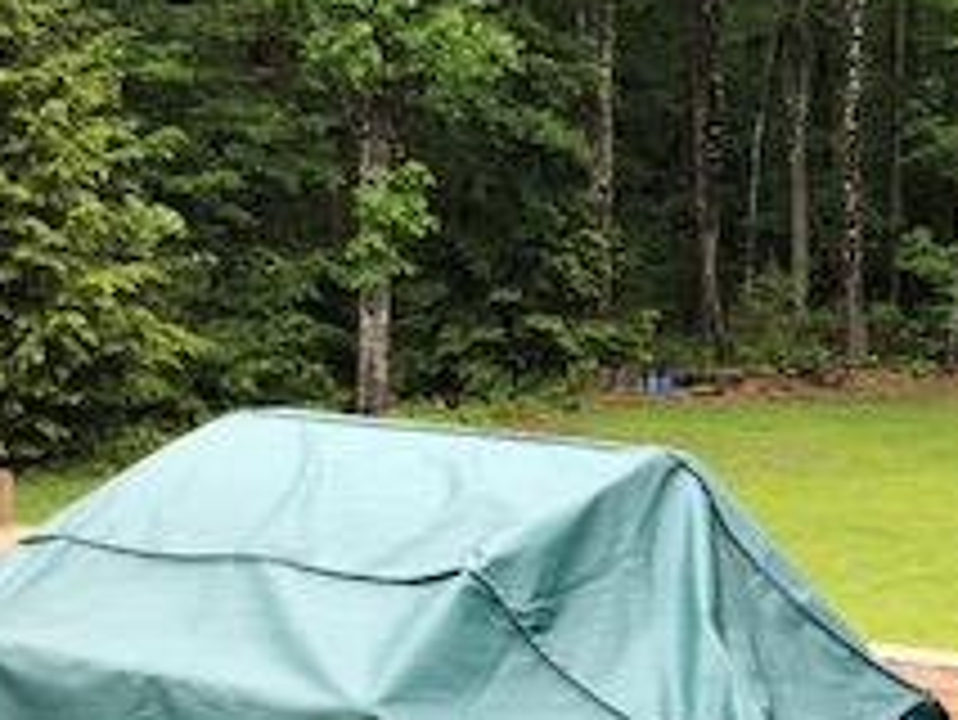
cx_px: 954
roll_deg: -2.2
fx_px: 2326
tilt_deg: -2.5
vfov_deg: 17.6
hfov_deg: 22.4
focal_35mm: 84
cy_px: 382
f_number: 1.8
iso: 20
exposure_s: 1/375
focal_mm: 4
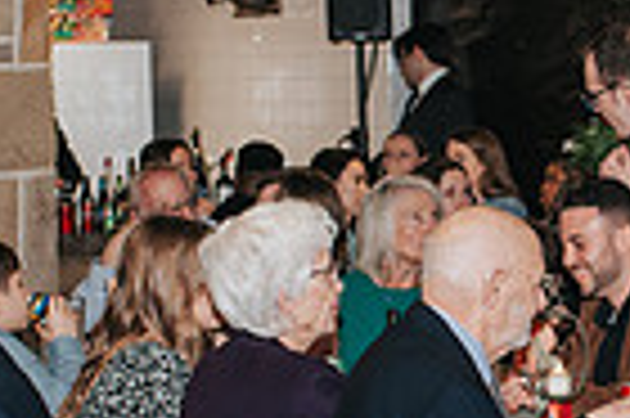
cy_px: 382
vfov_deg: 7.9
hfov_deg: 11.8
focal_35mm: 172
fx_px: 3006
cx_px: 649
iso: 1000
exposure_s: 1/200
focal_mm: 35
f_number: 3.2
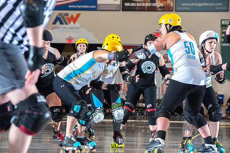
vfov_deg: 9.8
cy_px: 76
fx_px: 895
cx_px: 115
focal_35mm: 140
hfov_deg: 14.7
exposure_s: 1/160
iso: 500
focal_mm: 140
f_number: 5.6
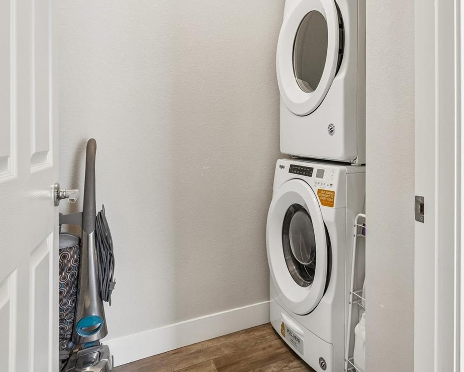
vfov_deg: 54.7
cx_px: 372
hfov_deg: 61.0
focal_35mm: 26
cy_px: 141
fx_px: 354
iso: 400
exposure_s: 1/30
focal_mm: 11
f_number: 8
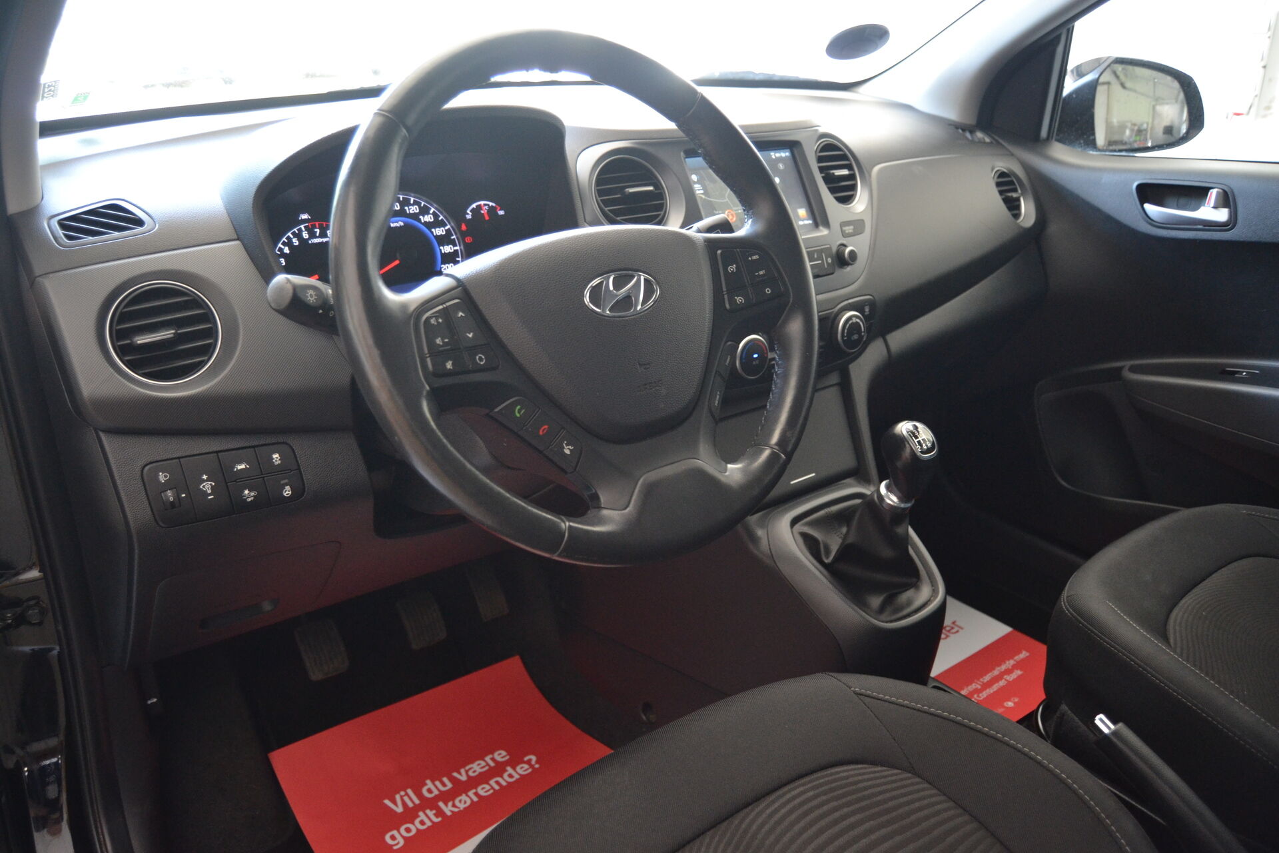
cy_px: 426
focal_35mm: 27
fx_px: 959
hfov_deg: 67.4
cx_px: 640
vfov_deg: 47.9
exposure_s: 1/60
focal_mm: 18
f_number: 3.5
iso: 1000
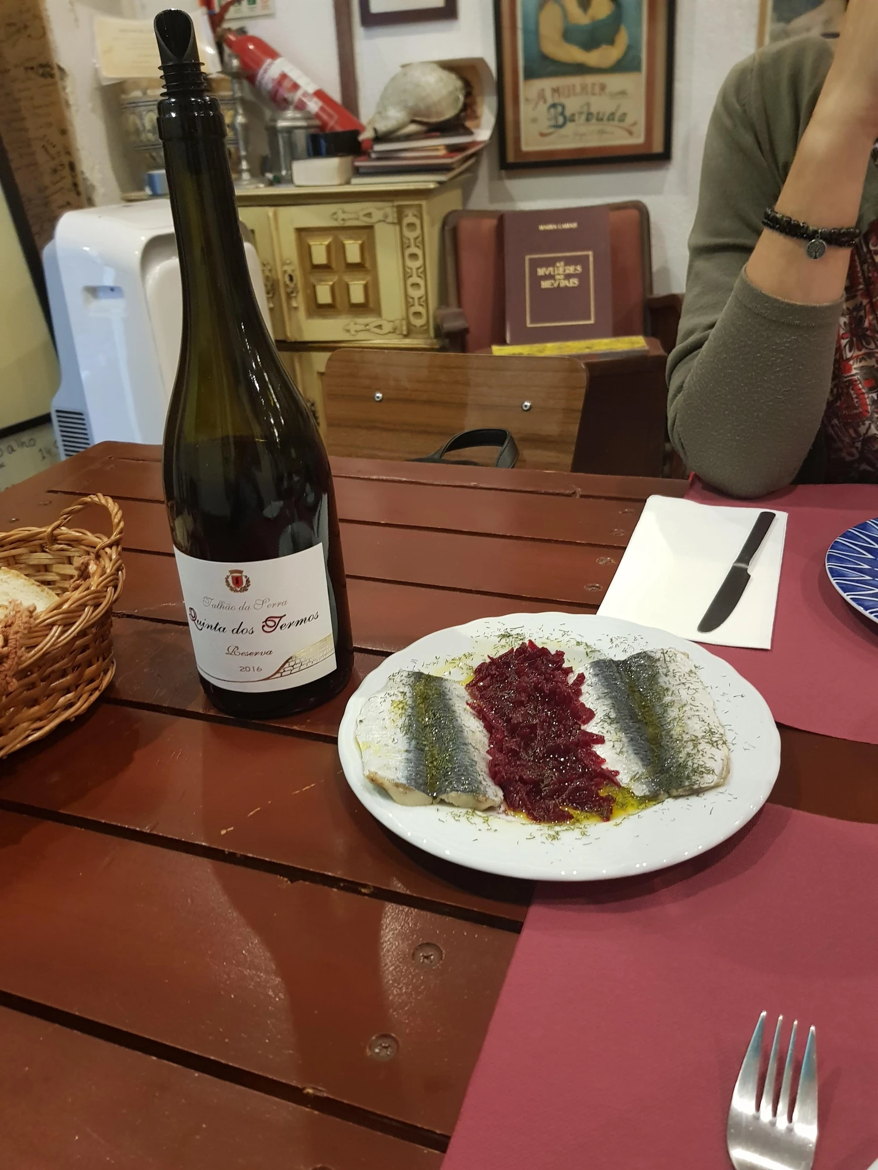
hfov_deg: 53.1
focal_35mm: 26
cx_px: 439
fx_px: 879
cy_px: 585
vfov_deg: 67.3
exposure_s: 1/13
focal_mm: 4.2
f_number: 1.7
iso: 250
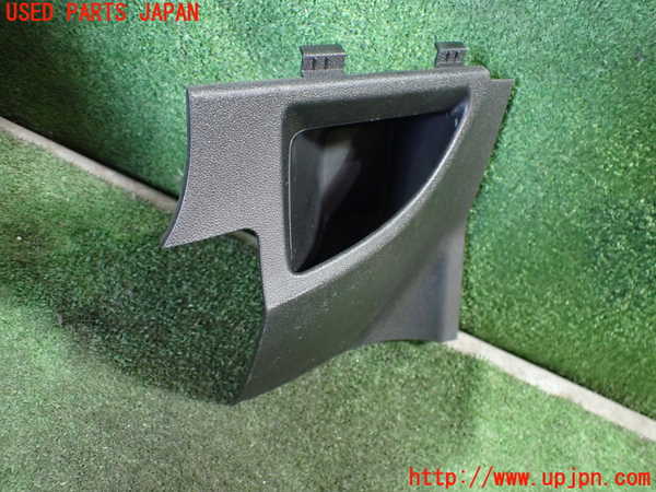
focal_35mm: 30
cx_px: 328
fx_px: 569
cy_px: 246
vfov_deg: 46.8
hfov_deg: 60.0
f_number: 2.3
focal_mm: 5.4
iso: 800
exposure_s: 1/40
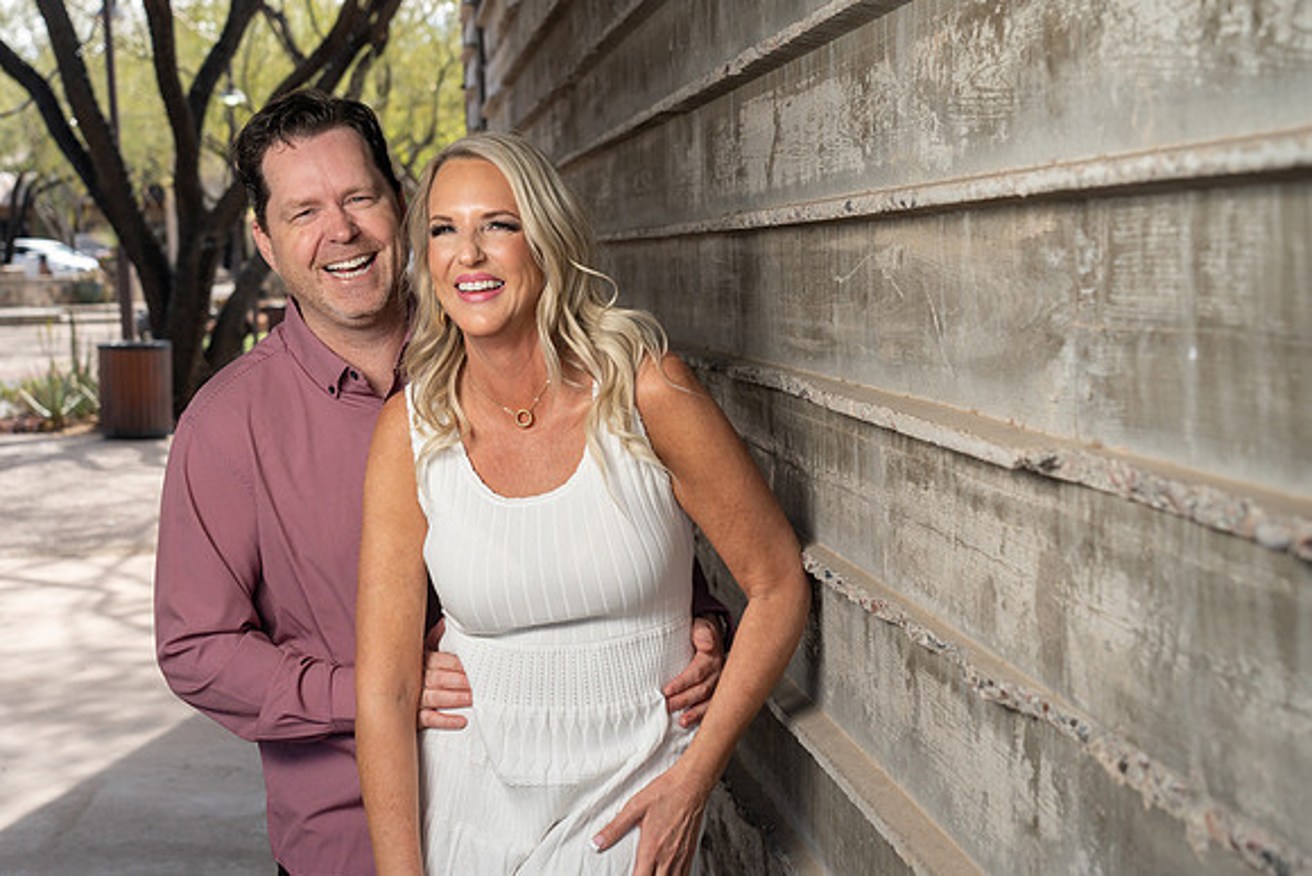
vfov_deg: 26.0
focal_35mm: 52
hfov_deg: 38.2
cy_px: 425
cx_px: 696
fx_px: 1894
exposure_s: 1/200
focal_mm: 49
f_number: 5.6
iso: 100
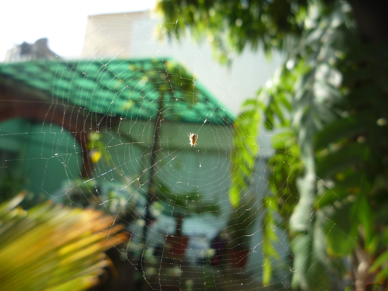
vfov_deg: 46.8
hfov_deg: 60.0
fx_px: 336
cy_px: 146
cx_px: 194
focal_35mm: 30
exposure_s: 1/200
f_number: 4
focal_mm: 5.2
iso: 100
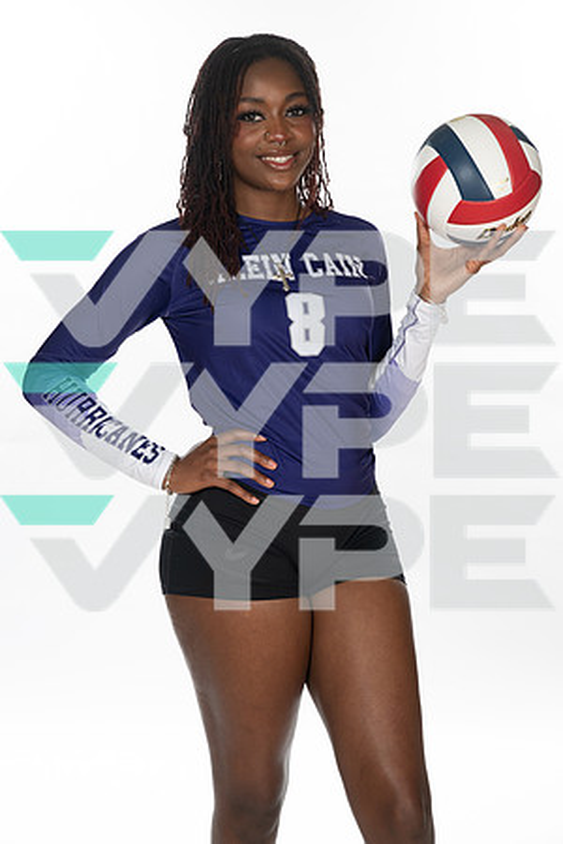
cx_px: 282
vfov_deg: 29.7
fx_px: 1595
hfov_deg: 20.0
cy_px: 422
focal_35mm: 68
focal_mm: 68
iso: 800
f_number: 7.1
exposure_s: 1/320
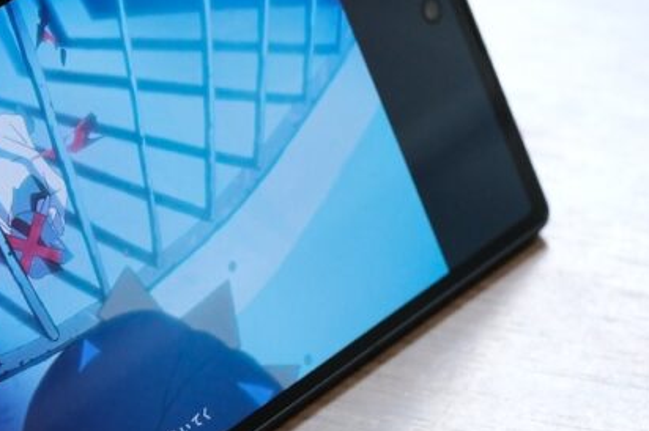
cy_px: 264
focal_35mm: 242
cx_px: -36
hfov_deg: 8.5
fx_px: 4359
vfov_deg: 5.7
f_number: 4
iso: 1600
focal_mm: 55
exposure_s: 1/125
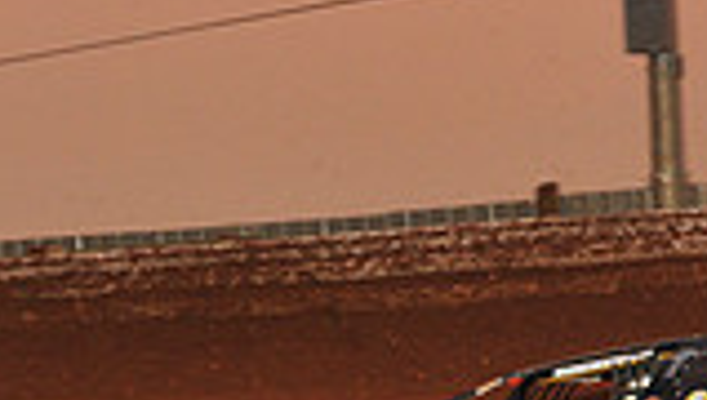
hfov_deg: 6.9
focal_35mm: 305
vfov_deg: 4.0
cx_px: -391
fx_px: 5726
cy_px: 516
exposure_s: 1/320
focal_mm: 80
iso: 1250
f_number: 7.1
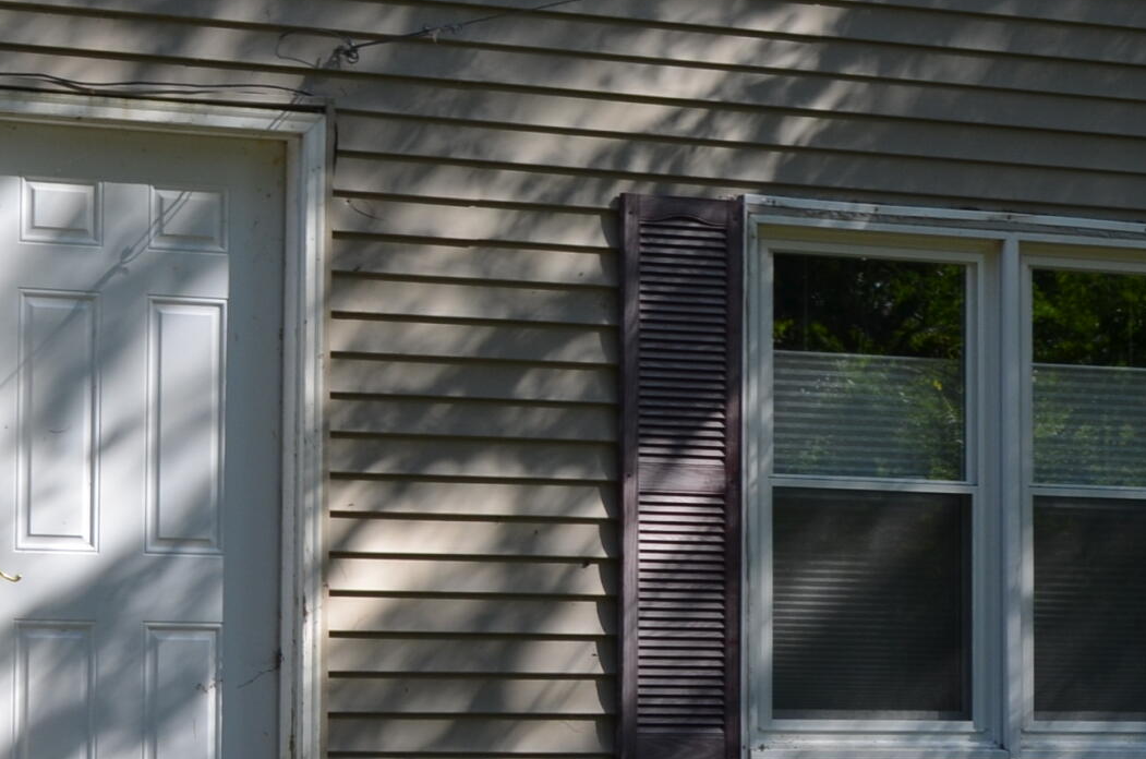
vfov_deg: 10.0
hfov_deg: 14.9
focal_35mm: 137
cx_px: 240
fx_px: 4352
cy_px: 378
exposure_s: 1/200
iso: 200
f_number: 7.1
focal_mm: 32
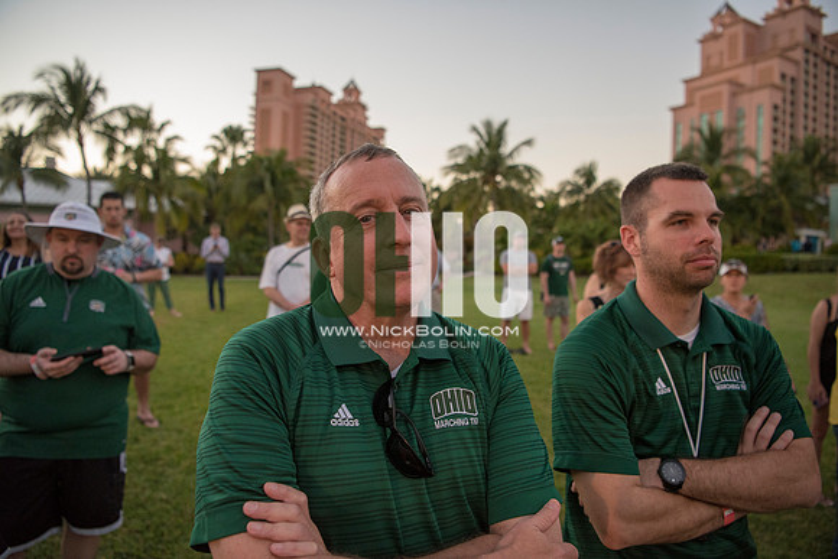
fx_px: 559
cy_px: 280
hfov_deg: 73.7
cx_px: 419
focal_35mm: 24
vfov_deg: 53.2
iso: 2000
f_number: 3.2
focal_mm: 24
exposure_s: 1/800
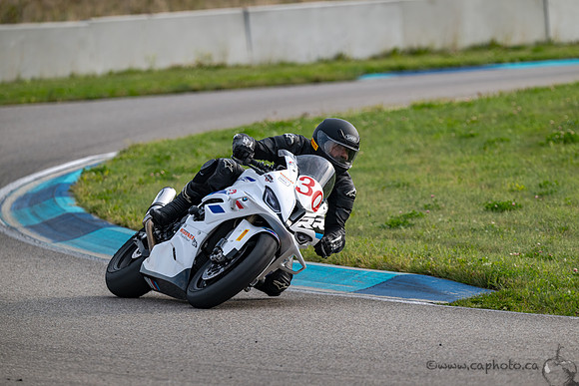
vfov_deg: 3.4
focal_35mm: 400
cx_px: 290
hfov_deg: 5.2
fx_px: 6435
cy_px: 193
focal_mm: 400
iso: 360
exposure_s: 1/1250
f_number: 6
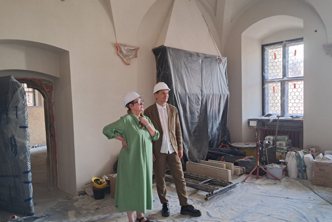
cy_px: 123
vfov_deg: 44.9
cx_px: 161
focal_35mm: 29
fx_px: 267
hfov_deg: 63.6
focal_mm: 4
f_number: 1.8
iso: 500
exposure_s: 1/50
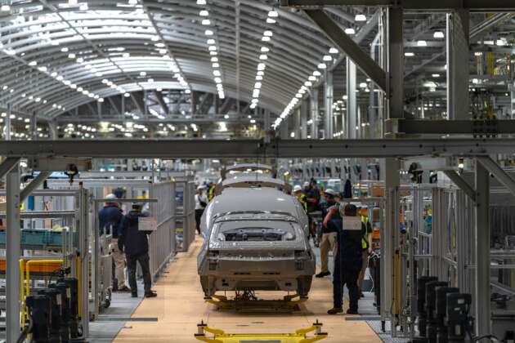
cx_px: 258
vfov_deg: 10.8
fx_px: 1810
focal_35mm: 126
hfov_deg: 16.2
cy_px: 172
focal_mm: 126.5
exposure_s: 1/100
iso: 160
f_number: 2.8
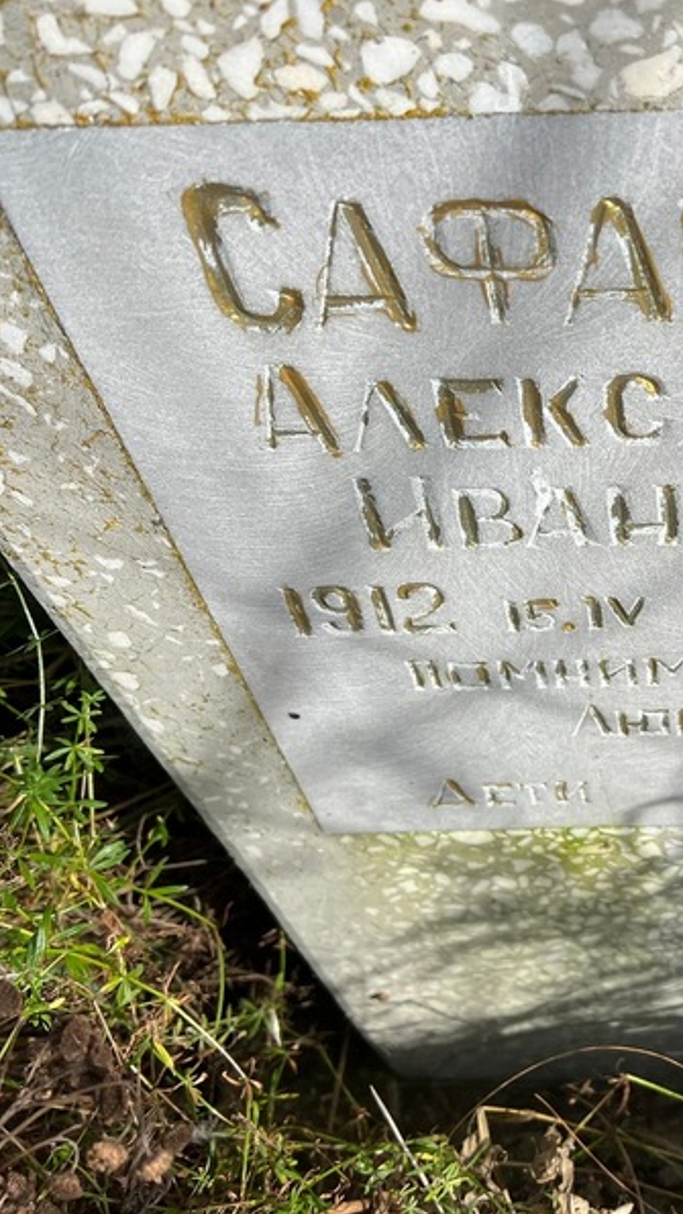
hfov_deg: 28.7
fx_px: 1224
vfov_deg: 52.8
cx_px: 726
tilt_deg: -49.7
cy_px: 607
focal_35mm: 38
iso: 50
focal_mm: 5.7
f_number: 1.5
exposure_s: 1/4831
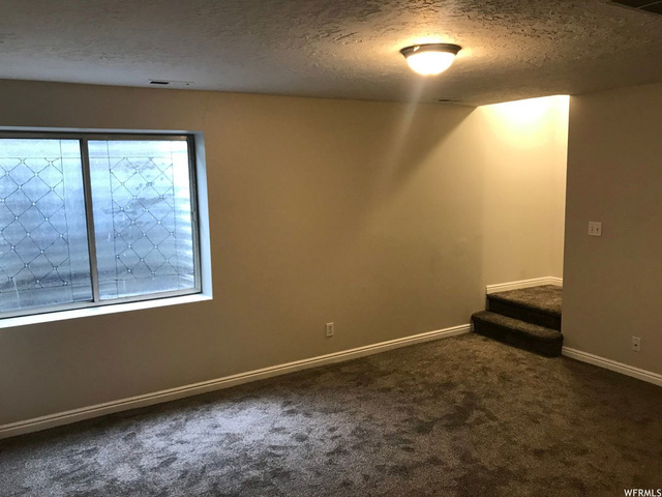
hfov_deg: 63.4
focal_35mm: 28
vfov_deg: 49.7
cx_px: 331
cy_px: 248
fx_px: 535
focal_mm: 3.99
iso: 40
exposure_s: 1/17
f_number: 1.8
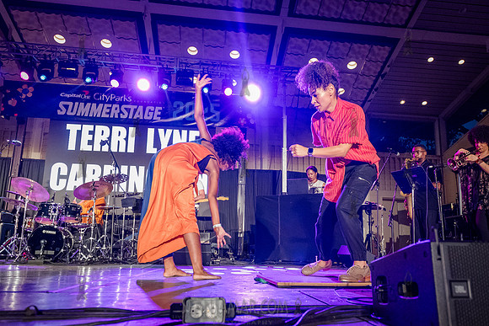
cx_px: 276
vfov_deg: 44.8
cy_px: 177
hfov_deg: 63.3
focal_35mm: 29
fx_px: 395
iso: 6400
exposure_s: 1/400
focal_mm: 24
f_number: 3.5
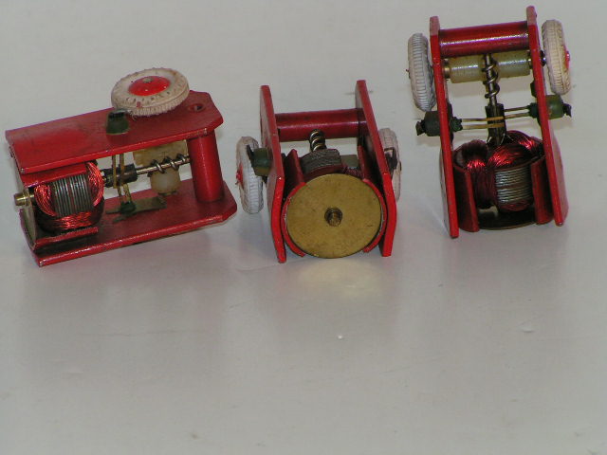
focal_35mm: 297
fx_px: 5208
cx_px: 304
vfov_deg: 5.0
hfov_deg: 6.7
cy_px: 228
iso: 100
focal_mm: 45.4
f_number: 5.6
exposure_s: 1/320
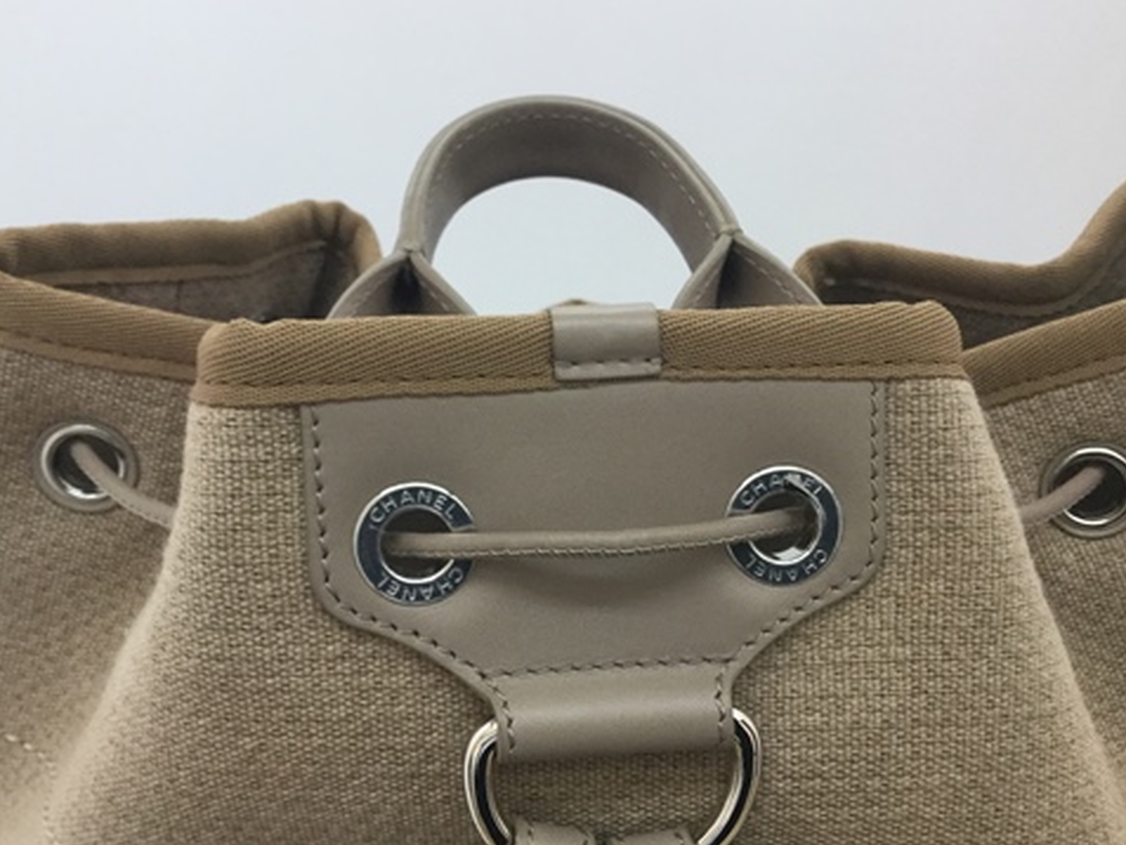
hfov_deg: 47.8
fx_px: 1269
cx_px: 538
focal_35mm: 39
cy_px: 491
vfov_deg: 36.7
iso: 32
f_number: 2.4
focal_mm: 3.3
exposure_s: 1/30
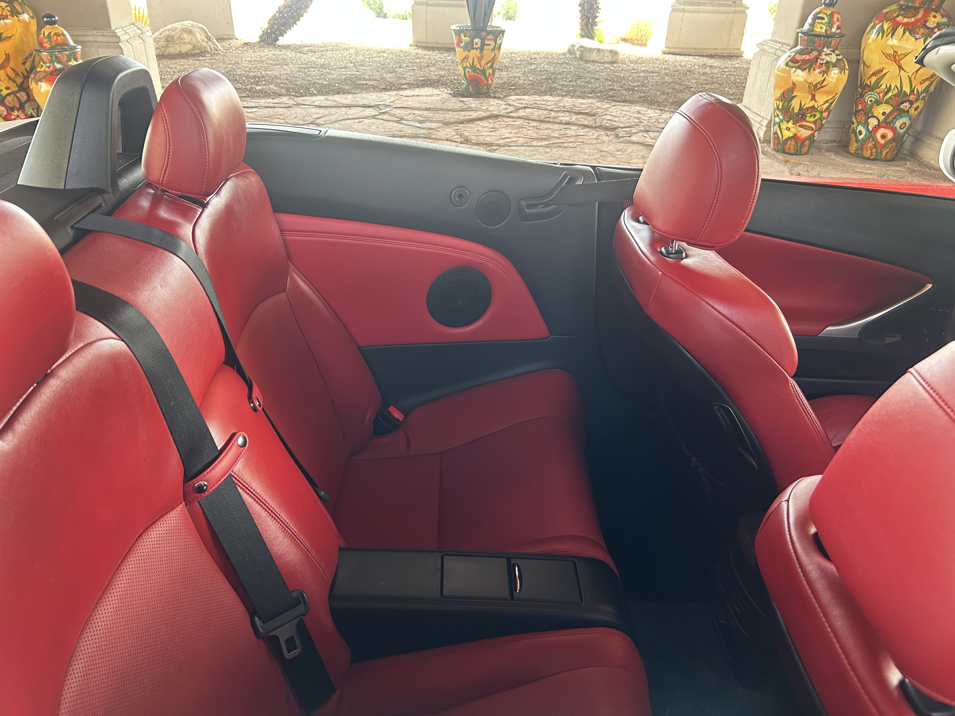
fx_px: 717
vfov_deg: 53.1
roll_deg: -1.5
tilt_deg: -30.7
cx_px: 478
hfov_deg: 67.3
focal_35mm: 26
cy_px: 358
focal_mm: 5.7
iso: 160
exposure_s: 1/60
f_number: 1.5
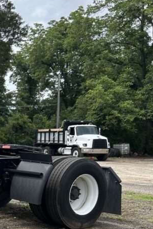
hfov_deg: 18.6
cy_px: 170
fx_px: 389
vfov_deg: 32.3
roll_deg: -1.5
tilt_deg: -5.0
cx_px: -100
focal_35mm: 61
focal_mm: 5.7
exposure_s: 1/2632
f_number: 1.5
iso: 50
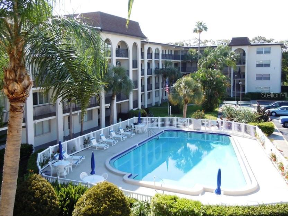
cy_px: 95
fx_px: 308
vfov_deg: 38.6
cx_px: 116
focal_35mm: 37
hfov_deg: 49.8
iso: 100
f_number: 3.5
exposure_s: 1/400
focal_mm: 5.4
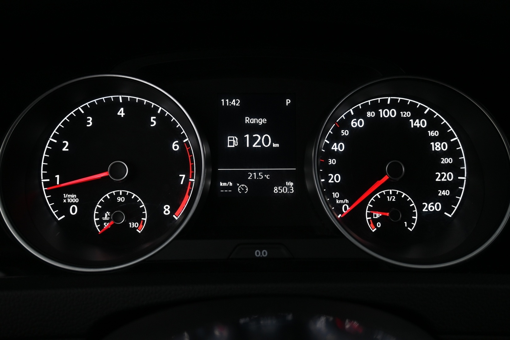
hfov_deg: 58.3
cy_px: 170
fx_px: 457
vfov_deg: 40.8
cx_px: 255
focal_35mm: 32
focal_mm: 21.5
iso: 800
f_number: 4
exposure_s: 1/30
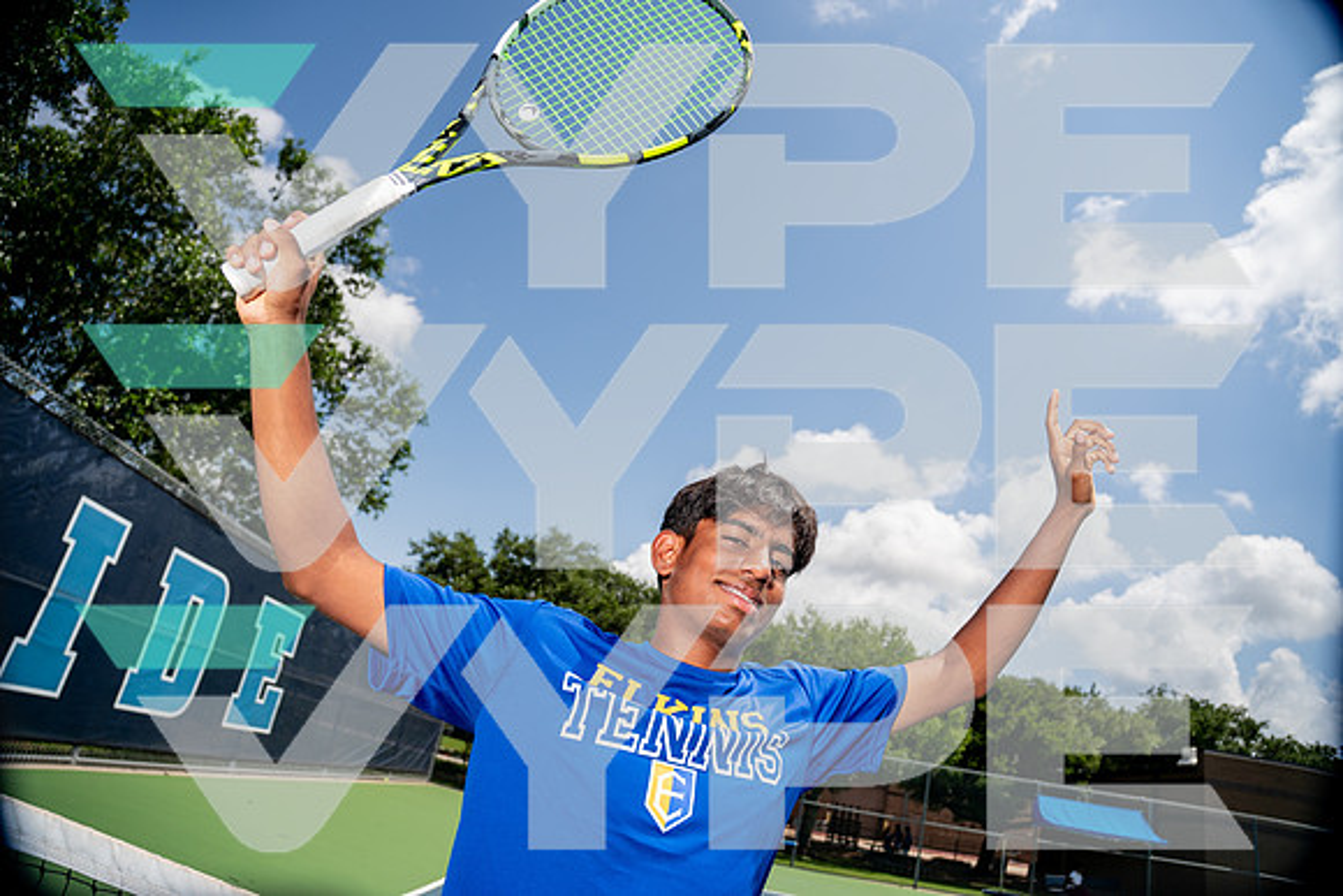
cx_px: 672
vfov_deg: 62.0
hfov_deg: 84.0
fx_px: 746
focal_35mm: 20
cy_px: 448
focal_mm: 20
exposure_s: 1/1600
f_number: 4
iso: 100
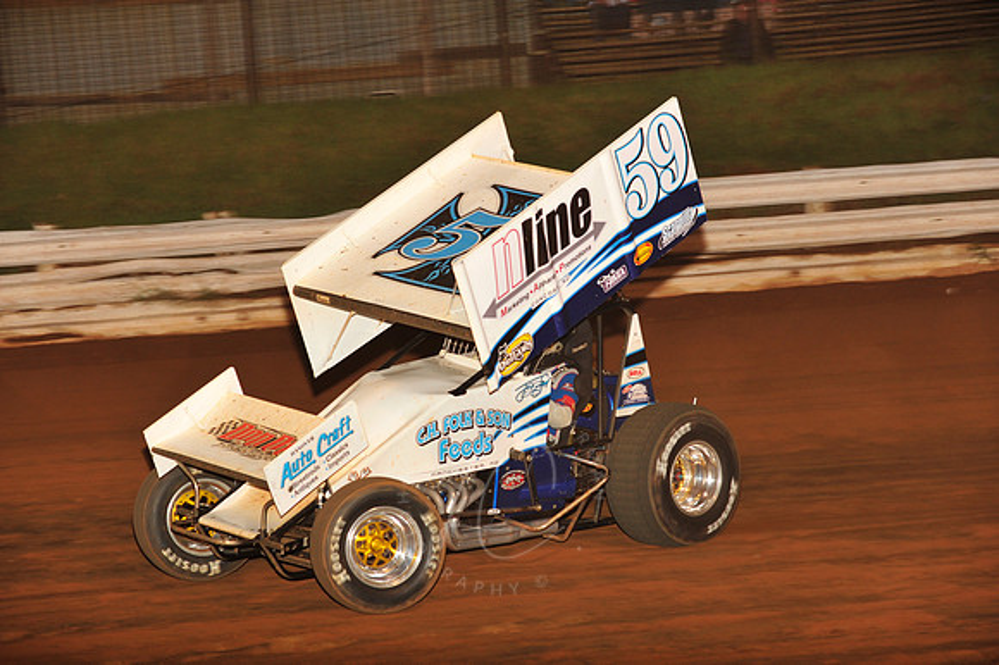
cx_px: 500
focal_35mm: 125
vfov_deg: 11.0
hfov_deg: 16.4
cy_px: 332
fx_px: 3467
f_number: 6.3
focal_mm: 125
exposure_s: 1/320
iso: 800
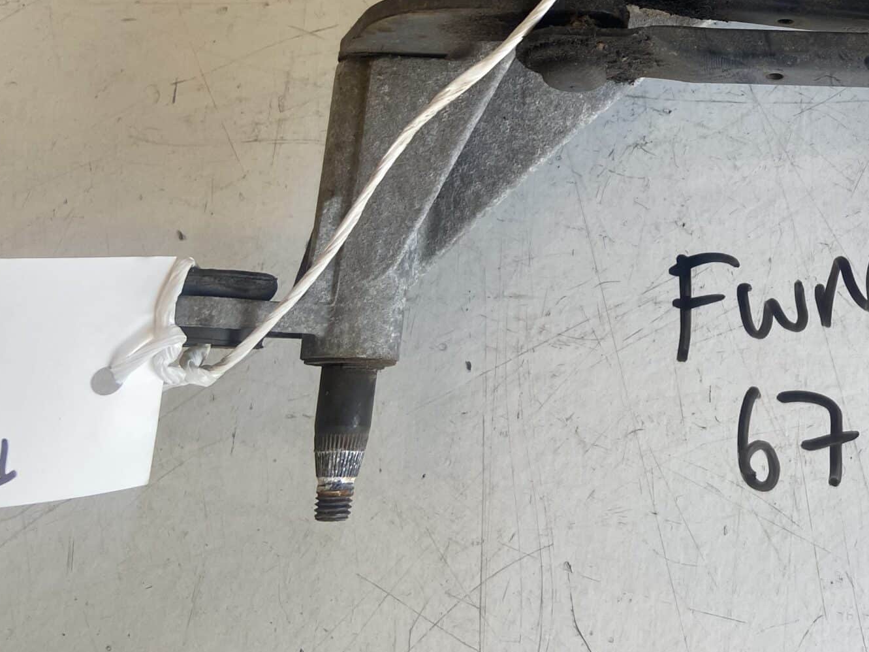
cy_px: 82
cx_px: 815
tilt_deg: -68.7
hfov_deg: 35.5
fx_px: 1255
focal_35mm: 50
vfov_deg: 28.1
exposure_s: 1/116
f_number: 1.8
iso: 32
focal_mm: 4.25
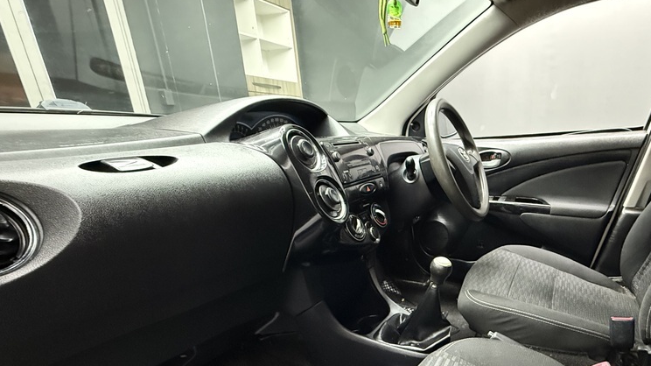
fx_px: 362
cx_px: 433
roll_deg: +0.2
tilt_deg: -19.8
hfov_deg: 81.1
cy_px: 261
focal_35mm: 21
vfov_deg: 51.9
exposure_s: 1/33
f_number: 2.2
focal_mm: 2.22
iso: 1250
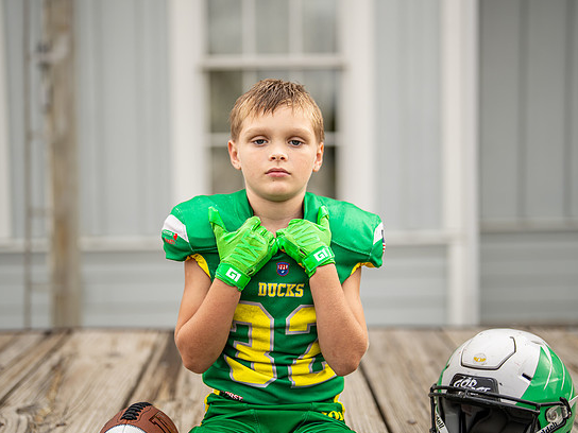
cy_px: 214
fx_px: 952
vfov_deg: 25.7
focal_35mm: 57
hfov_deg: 33.8
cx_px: 283
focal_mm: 50
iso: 125
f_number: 1.2
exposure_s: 1/1600
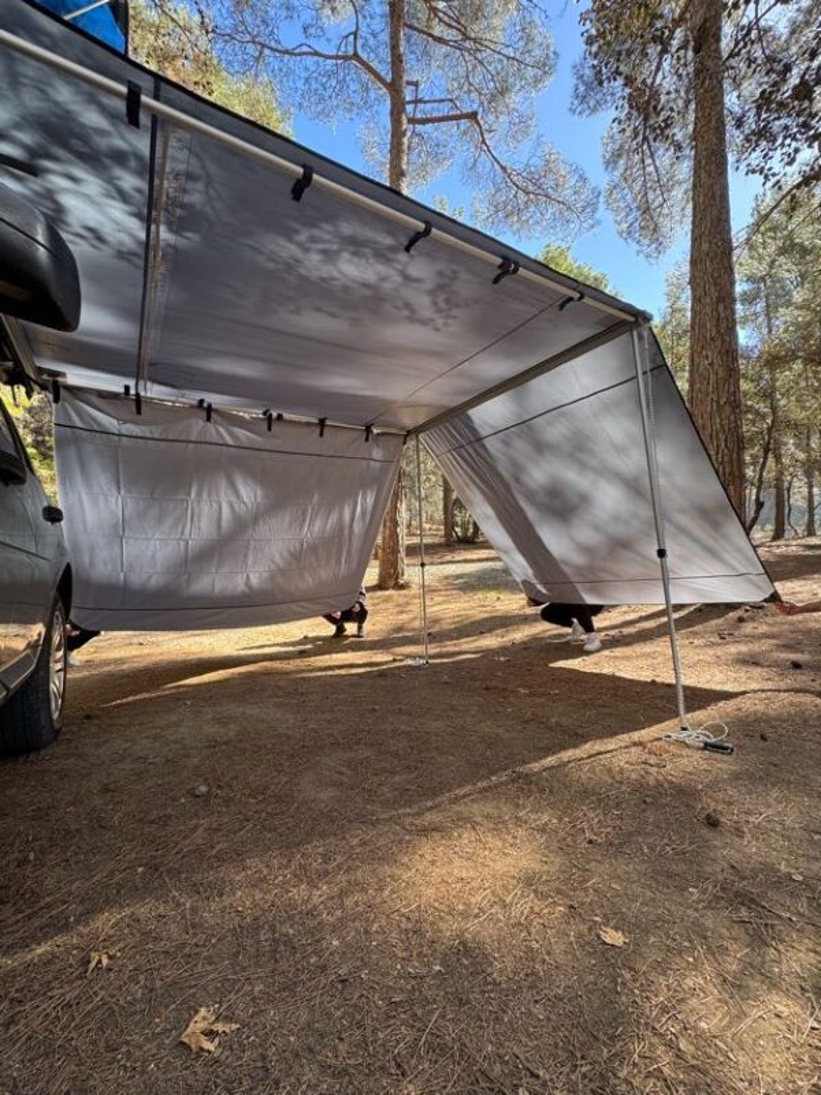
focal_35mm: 14
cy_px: 548
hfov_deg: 85.7
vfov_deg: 102.1
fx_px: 443
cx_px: 410
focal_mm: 2.22
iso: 50
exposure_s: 1/99
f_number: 2.2
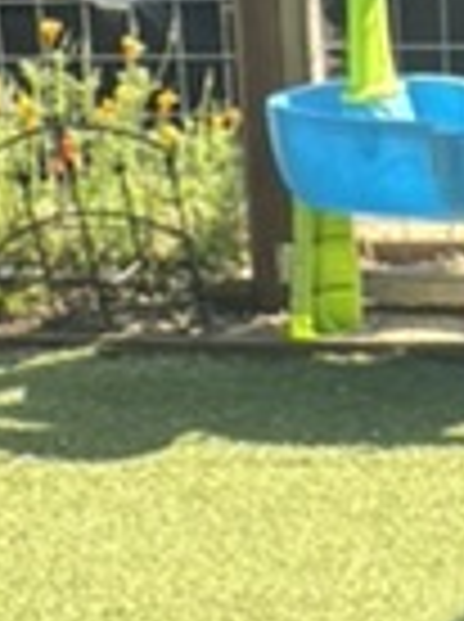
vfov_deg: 8.5
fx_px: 3460
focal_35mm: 193
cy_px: 1917
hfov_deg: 7.6
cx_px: 450
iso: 40
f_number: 1.6
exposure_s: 1/251
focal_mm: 5.96
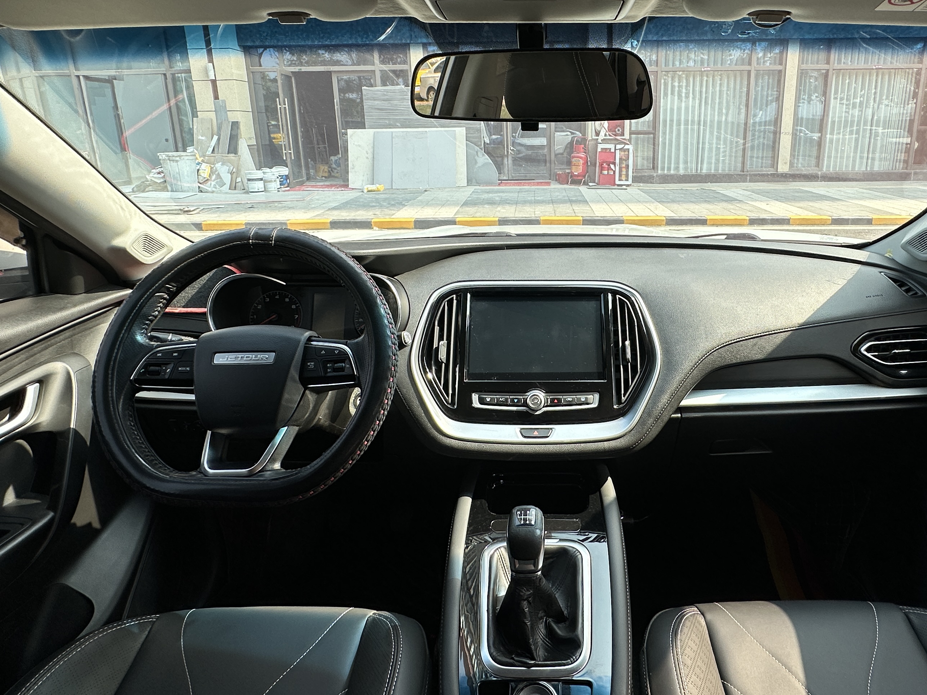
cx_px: 543
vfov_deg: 60.6
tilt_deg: -14.9
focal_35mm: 22
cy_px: 283
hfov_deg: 75.8
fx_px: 589
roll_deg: +1.0
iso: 40
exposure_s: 1/276
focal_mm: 2.22
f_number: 2.2
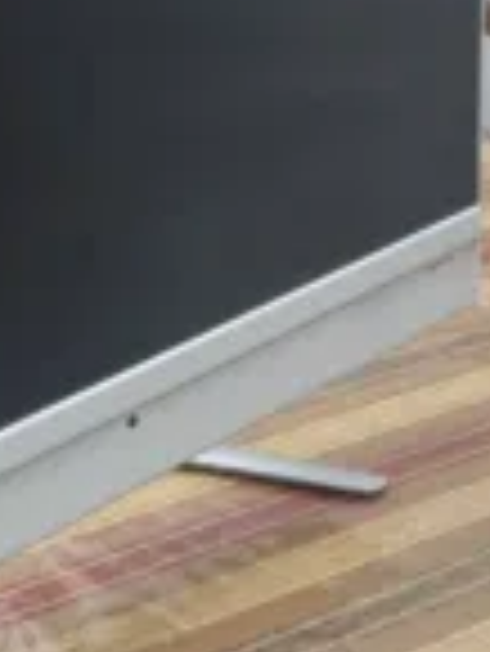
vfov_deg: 29.4
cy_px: 306
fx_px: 1244
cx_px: -40
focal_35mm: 66
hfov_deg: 21.2
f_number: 1.8
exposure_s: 1/40
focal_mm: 6.7
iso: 400
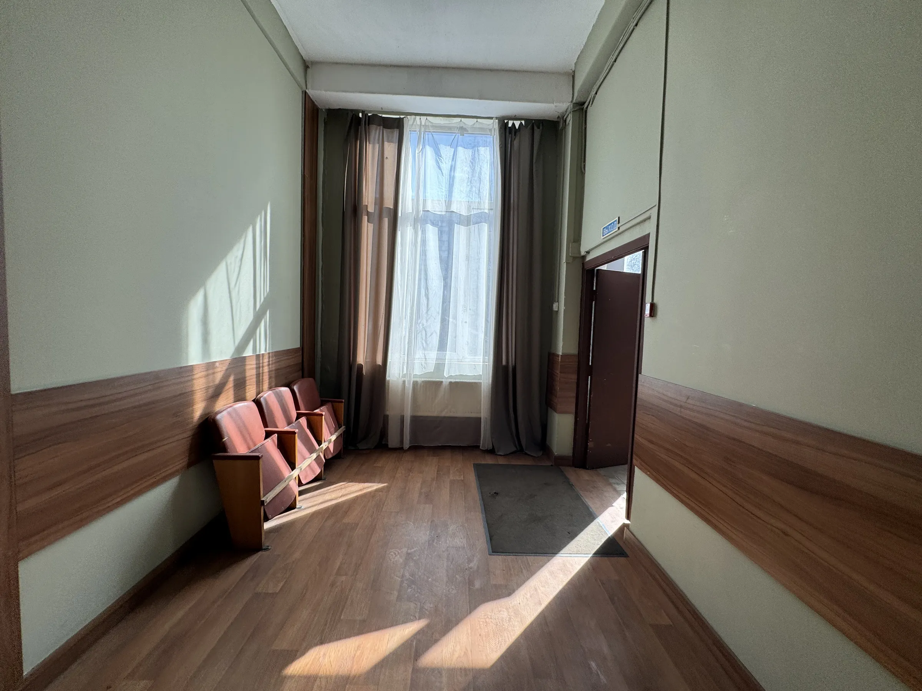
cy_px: 346
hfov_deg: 102.1
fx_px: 373
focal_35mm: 14
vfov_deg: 85.7
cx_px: 461
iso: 40
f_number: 2.2
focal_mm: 2.22
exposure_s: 1/168
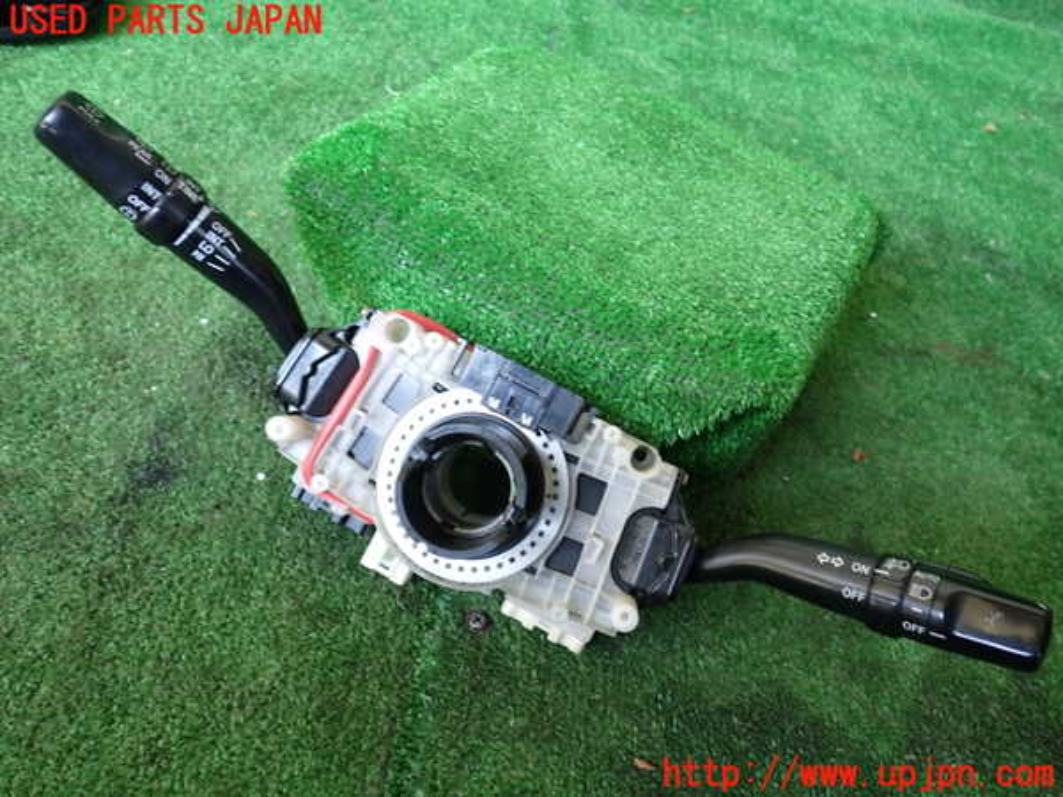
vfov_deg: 46.8
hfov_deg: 60.0
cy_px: 398
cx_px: 532
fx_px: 921
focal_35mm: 30
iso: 200
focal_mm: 5.4
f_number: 2.3
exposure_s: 1/30
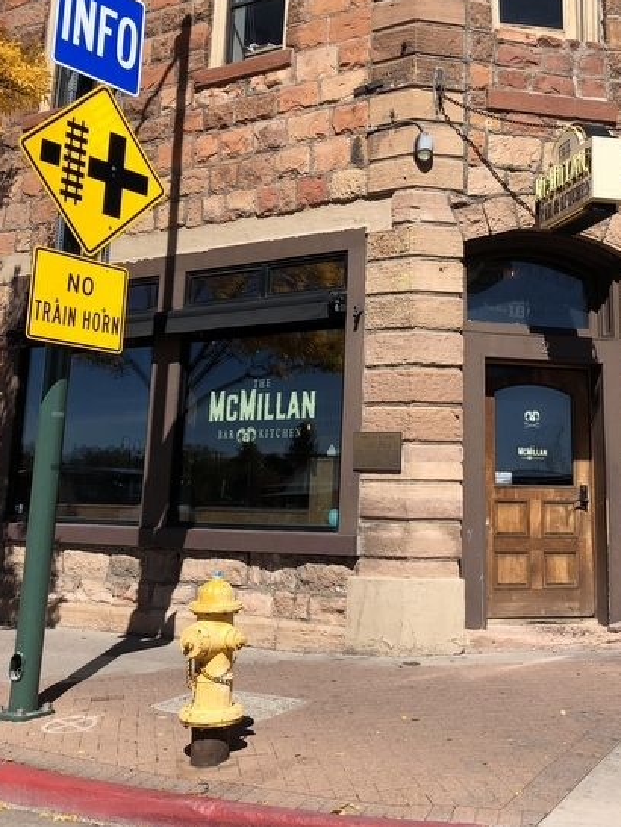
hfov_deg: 34.8
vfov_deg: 45.2
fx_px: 980
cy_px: 292
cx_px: 420
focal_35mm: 41
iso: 20
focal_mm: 4
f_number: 1.8
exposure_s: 1/2315
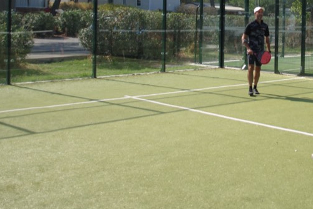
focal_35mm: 54
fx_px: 470
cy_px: 11
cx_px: 247
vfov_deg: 24.2
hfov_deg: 35.7
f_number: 3.5
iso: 100
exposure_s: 1/1000
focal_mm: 18
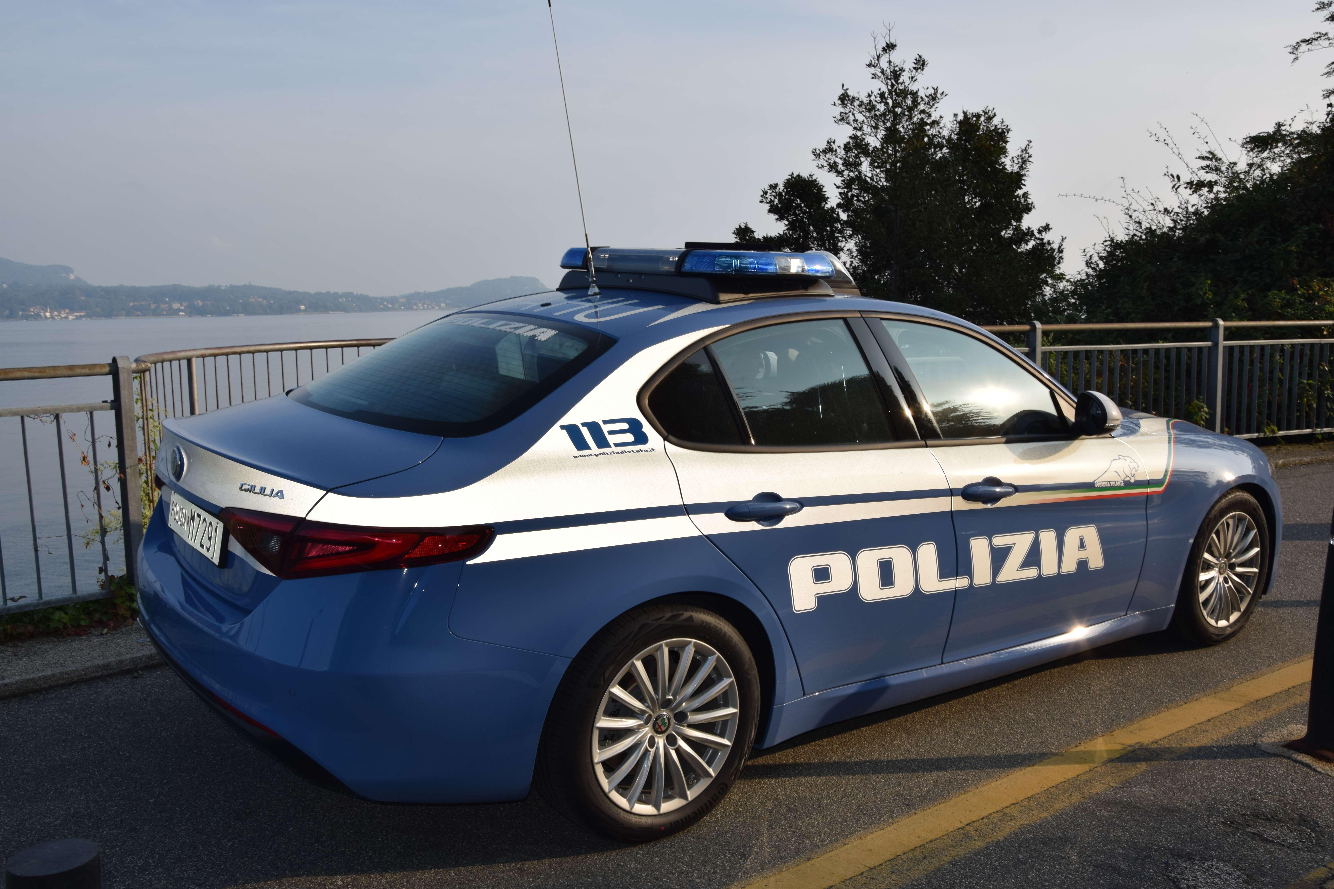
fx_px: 1167
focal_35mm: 32
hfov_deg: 59.5
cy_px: 444
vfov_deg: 41.7
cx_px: 667
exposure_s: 1/200
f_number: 9
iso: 100
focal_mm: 21
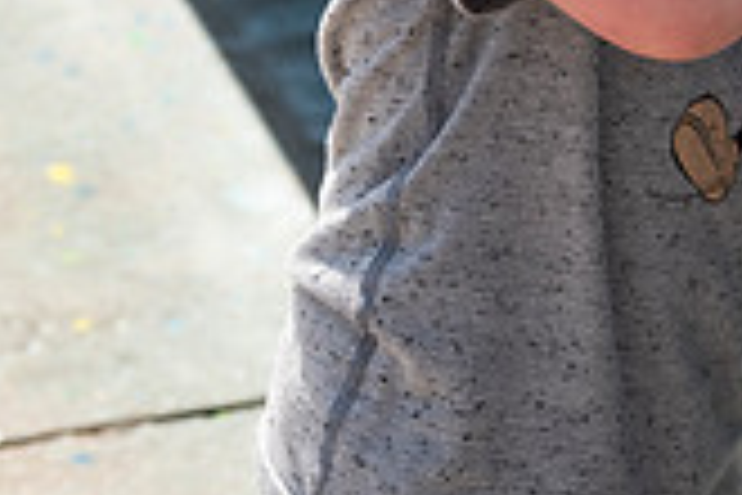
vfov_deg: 8.3
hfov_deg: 12.4
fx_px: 3256
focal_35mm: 158
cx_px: 1088
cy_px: -448
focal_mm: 38
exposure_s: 1/400
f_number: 4
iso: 50
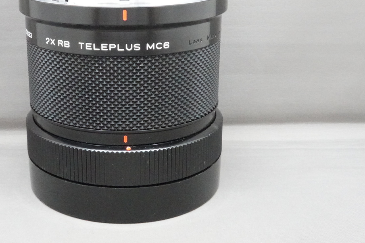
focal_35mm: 61
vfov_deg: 22.2
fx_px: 618
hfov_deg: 32.7
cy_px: 85
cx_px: 136
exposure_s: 1/20
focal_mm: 16.86
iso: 6400
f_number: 11
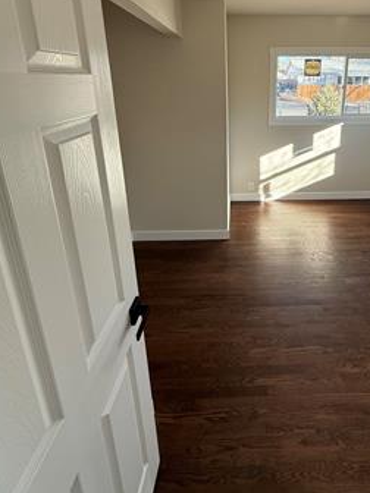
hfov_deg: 64.2
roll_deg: -2.3
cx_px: 248
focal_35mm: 20
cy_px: 156
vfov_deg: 78.5
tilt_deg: -14.8
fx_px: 285
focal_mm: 2.22
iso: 64
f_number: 2.2
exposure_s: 1/125
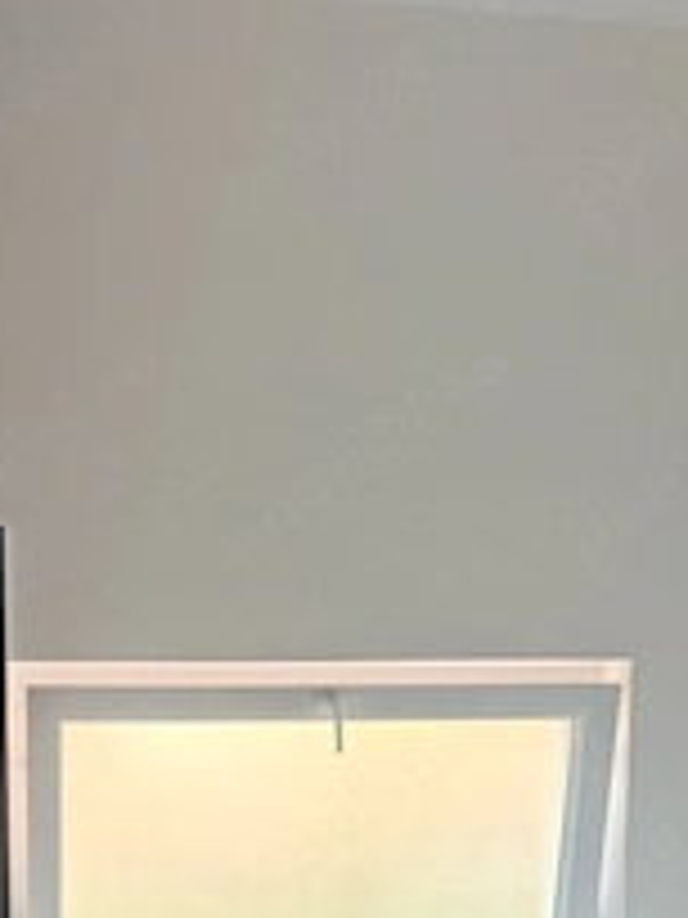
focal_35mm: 47
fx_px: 1246
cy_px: 860
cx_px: 103
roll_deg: +0.0
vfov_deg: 37.3
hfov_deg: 29.9
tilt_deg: -4.1
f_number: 1.78
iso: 250
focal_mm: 6.76
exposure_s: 1/60
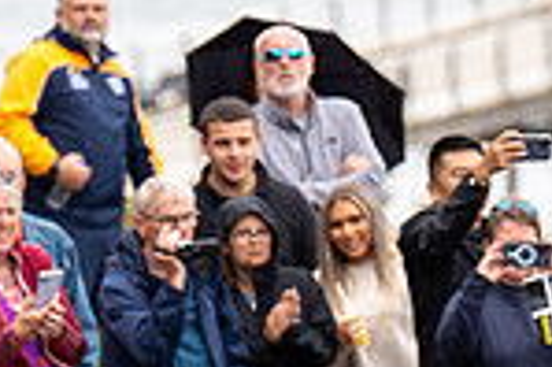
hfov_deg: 2.0
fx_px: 16021
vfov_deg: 1.3
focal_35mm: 1046
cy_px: 517
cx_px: 612
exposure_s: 1/1000
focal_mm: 188
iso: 320
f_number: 3.5
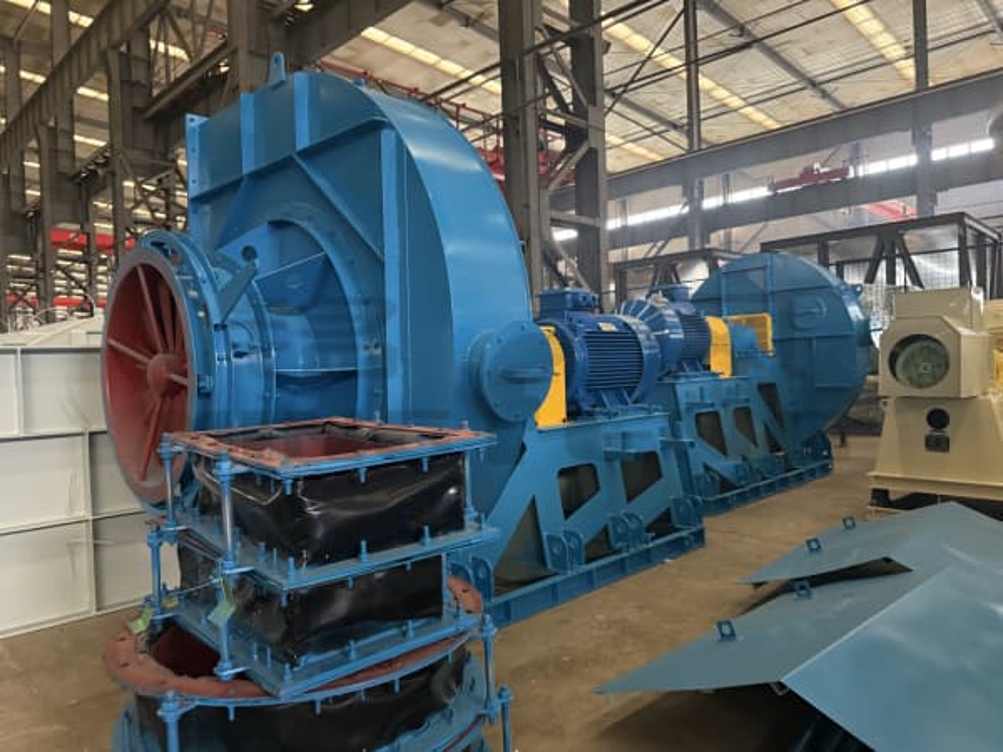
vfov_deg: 56.8
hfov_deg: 71.6
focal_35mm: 24
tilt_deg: -0.5
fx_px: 695
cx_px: 502
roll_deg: -1.1
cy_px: 376
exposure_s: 1/36
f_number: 1.78
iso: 1000
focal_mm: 6.76
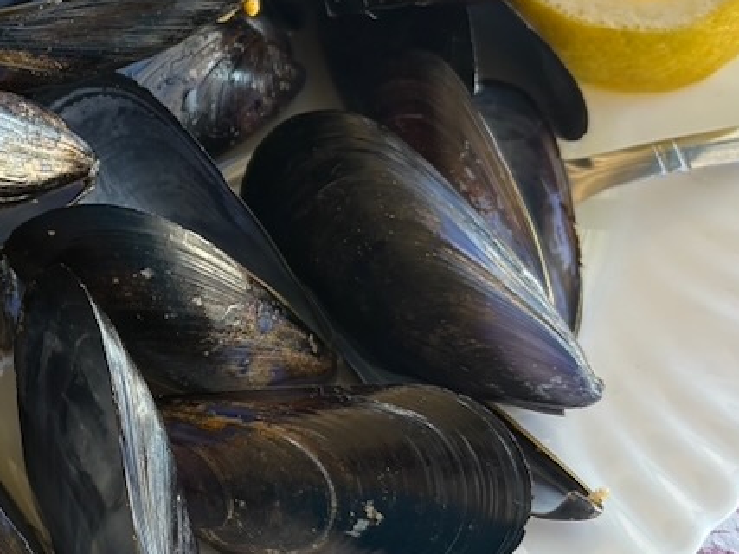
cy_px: 125
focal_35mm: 78
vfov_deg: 18.7
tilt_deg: -57.0
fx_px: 1665
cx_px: -152
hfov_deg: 22.9
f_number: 1.6
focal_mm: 5.96
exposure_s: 1/122
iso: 64
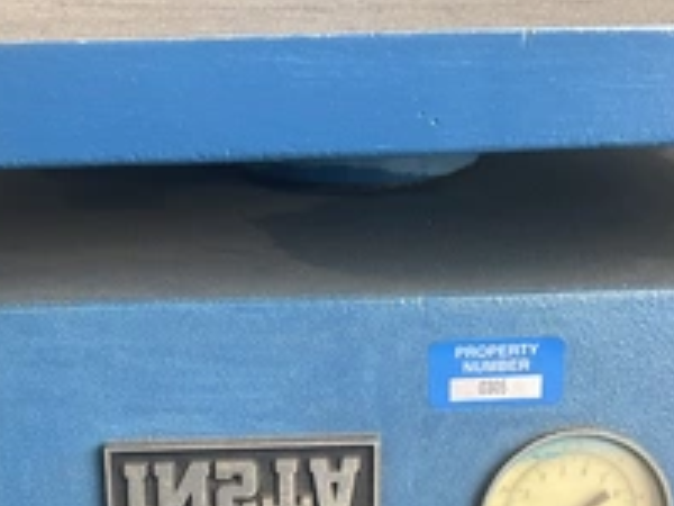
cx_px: 300
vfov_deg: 24.2
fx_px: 1129
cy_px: 499
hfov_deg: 33.2
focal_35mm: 58
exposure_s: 1/122
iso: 50
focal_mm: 3
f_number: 1.8
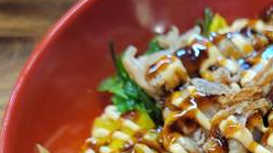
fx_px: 485
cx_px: 259
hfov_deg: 29.8
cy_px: 151
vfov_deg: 17.5
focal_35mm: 67
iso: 160
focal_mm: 5.4
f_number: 1.8
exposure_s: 1/60
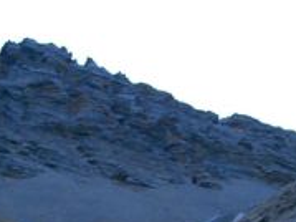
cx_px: 141
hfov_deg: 21.1
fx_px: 795
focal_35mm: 93
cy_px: 245
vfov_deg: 15.4
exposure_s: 1/10
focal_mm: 8
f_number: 2.8
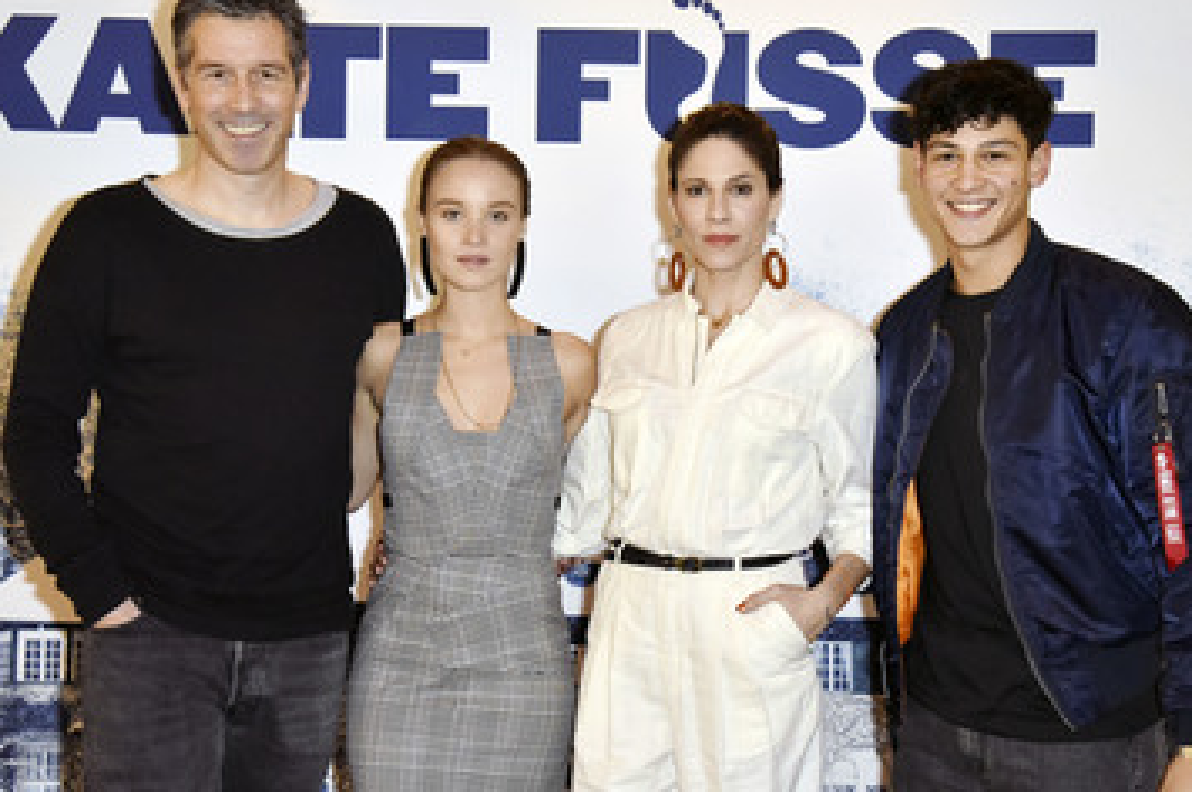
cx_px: 593
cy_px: 383
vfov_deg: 22.2
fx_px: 2018
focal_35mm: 61
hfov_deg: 32.9
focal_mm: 48
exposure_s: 1/80
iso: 5000
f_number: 5.6
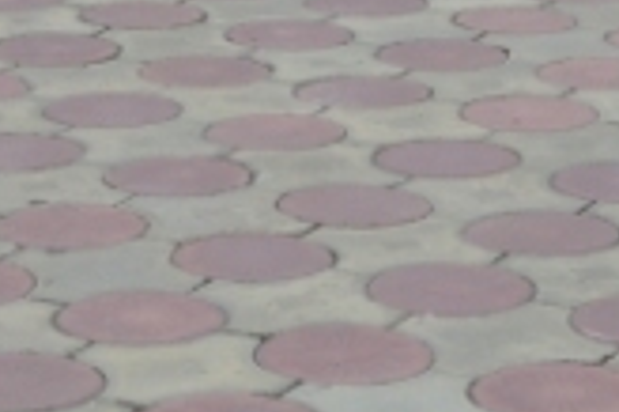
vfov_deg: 6.6
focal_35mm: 196
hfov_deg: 10.5
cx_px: 264
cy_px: -597
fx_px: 3369
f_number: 11
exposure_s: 1/125
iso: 200
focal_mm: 21
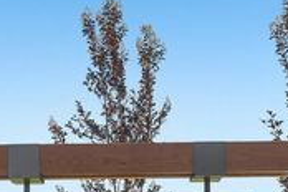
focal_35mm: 86
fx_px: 688
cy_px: 264
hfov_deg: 23.6
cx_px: 116
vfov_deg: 15.0
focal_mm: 20
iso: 100
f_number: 8
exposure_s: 1/90
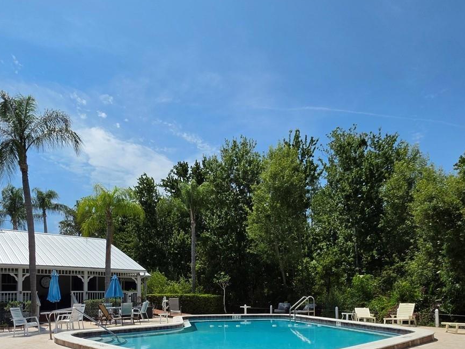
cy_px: 281
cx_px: 194
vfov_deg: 52.9
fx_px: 322
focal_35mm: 24
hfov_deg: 71.1
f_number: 1.9
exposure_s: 1/3707
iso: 32
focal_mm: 2.2
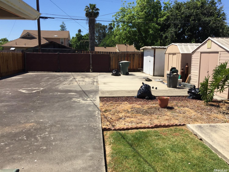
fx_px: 192
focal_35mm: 29
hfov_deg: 61.7
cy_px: 86
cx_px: 114
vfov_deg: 48.2
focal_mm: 4.15
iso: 32
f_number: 2.2
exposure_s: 1/1980
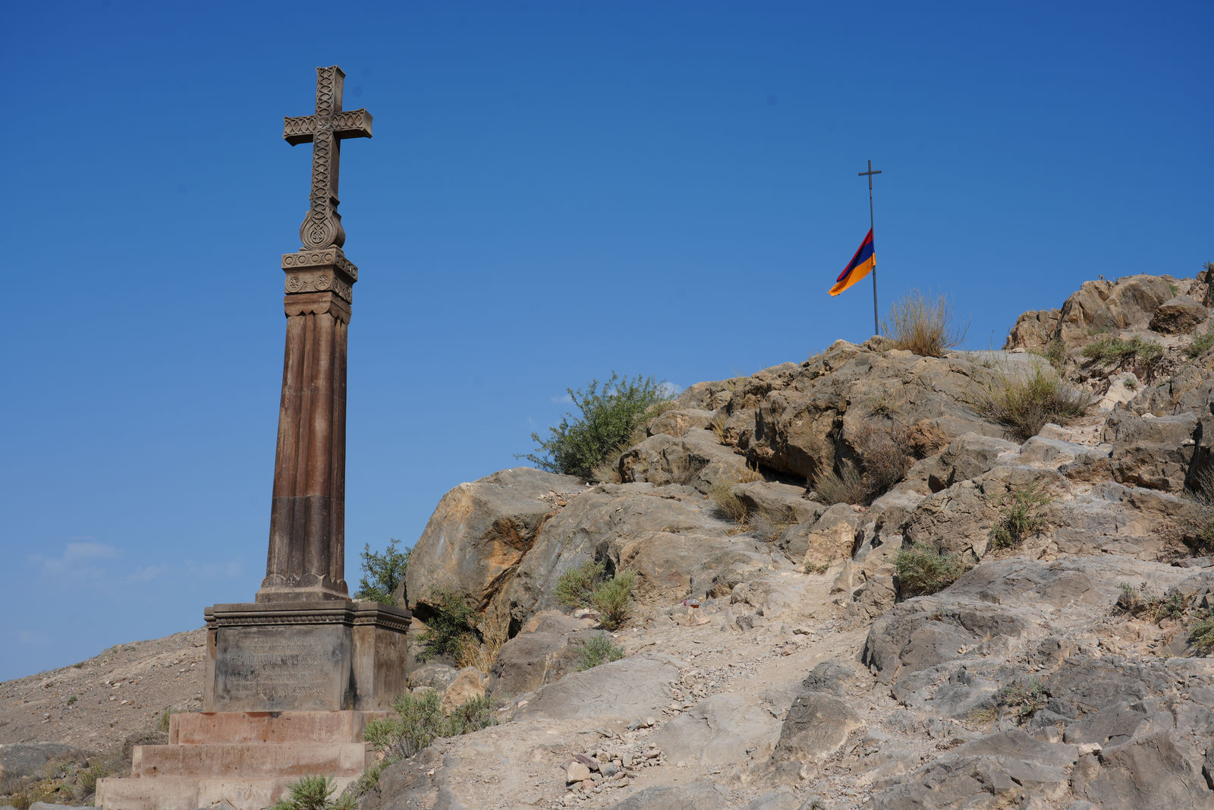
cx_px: 607
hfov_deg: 44.5
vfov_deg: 30.5
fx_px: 1484
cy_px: 405
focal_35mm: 44
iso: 100
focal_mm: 44
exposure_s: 1/320
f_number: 10
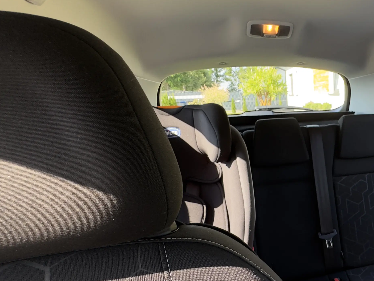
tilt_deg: -16.3
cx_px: 337
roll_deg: +1.8
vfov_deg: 47.5
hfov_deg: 53.8
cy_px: 185
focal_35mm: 29
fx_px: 313
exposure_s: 1/99
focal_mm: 2.22
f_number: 2.2
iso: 80
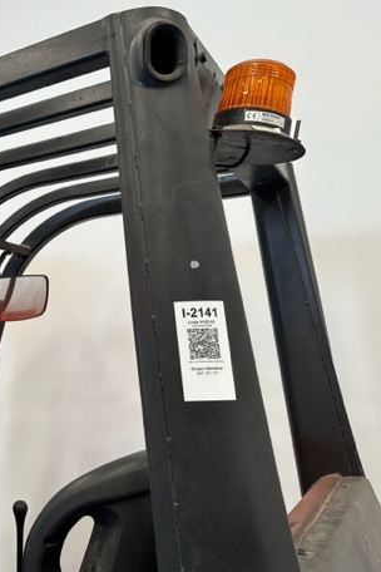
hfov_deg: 34.8
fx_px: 556
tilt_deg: +5.9
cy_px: 281
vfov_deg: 54.4
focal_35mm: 35
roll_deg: -3.6
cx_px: 11
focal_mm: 6.86
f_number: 1.78
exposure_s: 1/121
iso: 64
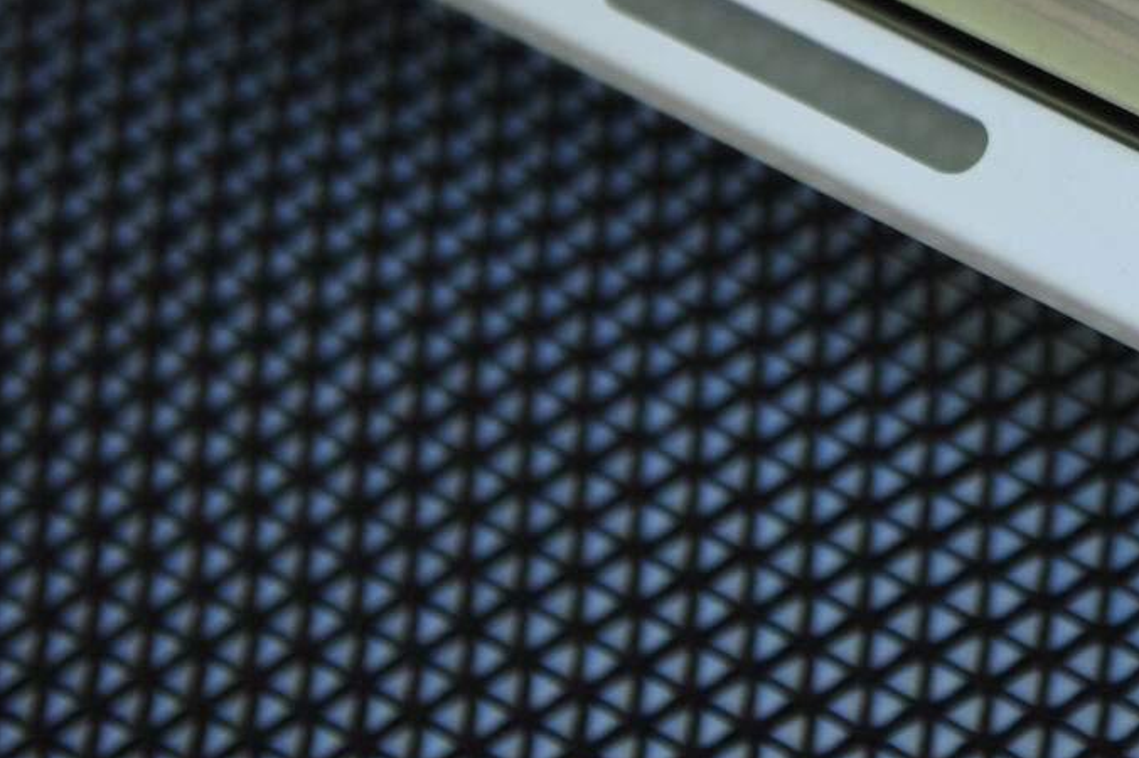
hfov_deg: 12.6
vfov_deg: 8.5
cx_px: 1360
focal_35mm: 159
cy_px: -251
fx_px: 5028
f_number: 2.8
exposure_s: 1/160
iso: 200
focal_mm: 56
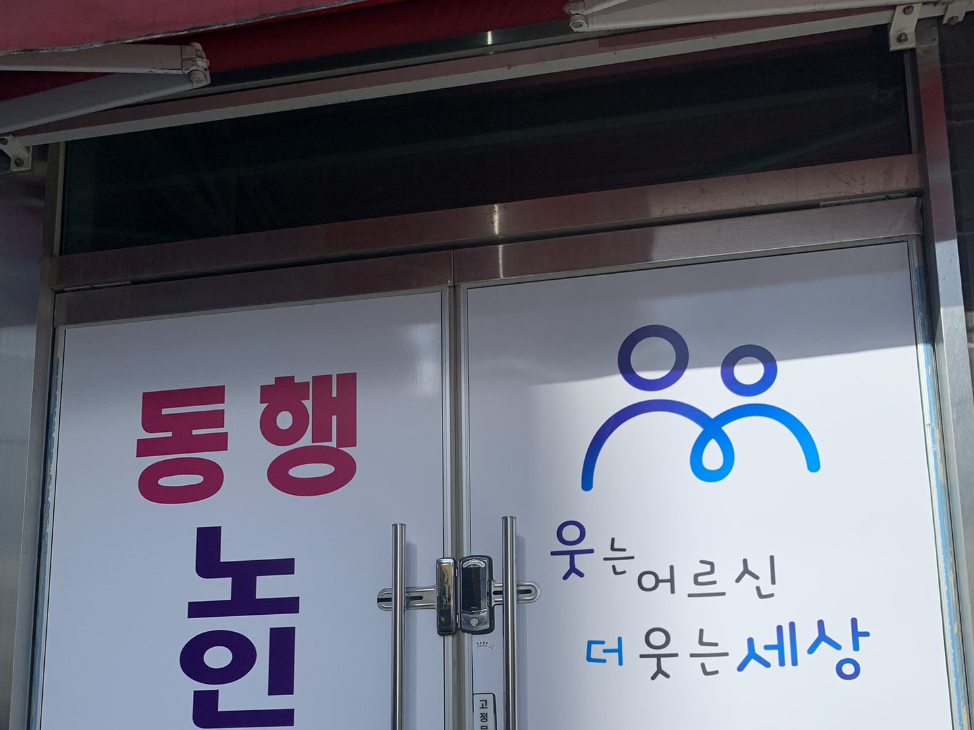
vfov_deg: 37.9
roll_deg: -0.3
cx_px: 471
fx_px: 1013
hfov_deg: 51.3
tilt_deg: +10.2
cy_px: 602
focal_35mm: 36
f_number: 1.8
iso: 25
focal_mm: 4.25
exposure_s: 1/3521
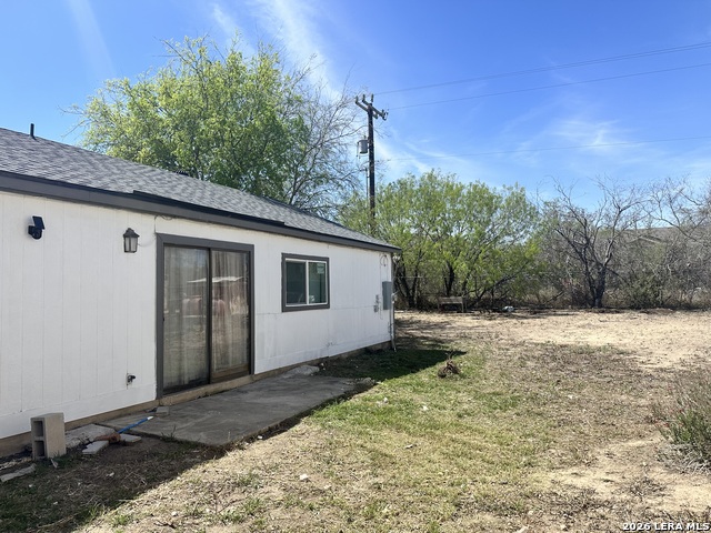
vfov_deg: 56.8
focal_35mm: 24
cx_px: 356
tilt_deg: +4.6
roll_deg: +1.9
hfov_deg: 71.6
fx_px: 493
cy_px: 266
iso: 80
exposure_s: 1/4348
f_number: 1.78
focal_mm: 6.86
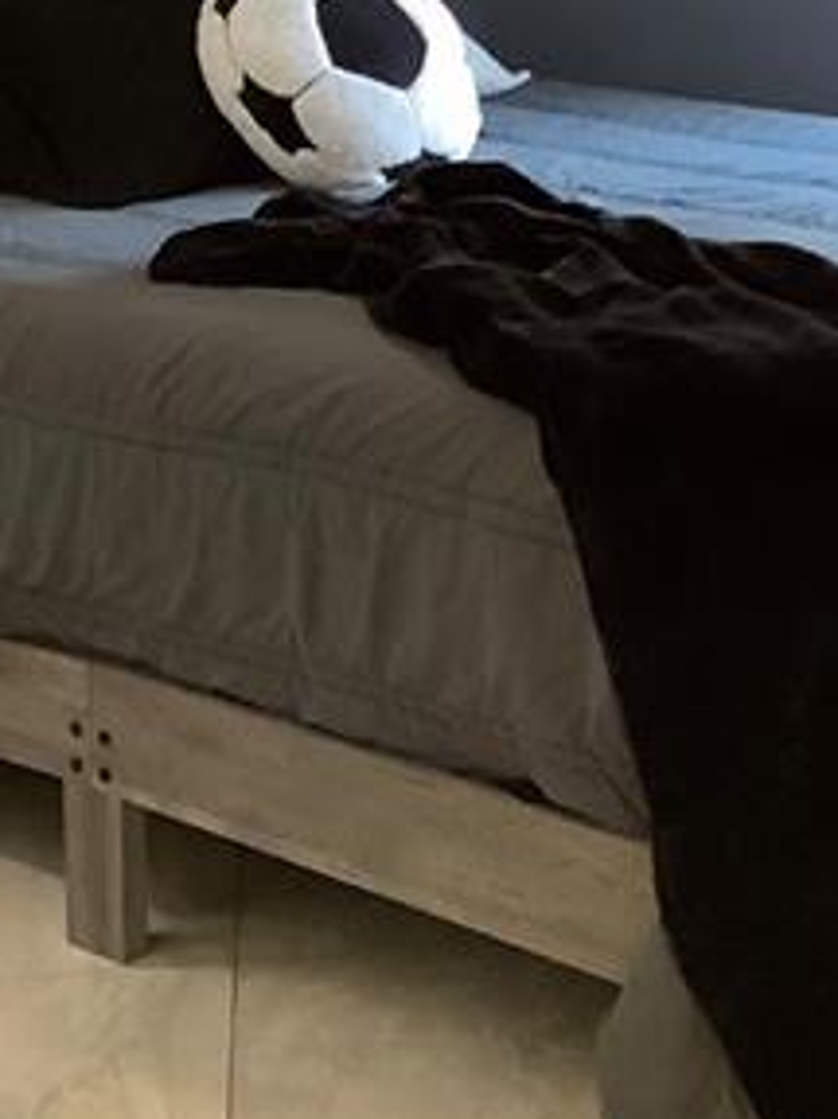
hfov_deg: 17.5
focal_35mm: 83
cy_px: 113
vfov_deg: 23.0
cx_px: 748
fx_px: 2681
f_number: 2.4
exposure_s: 1/40
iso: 320
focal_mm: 3.3
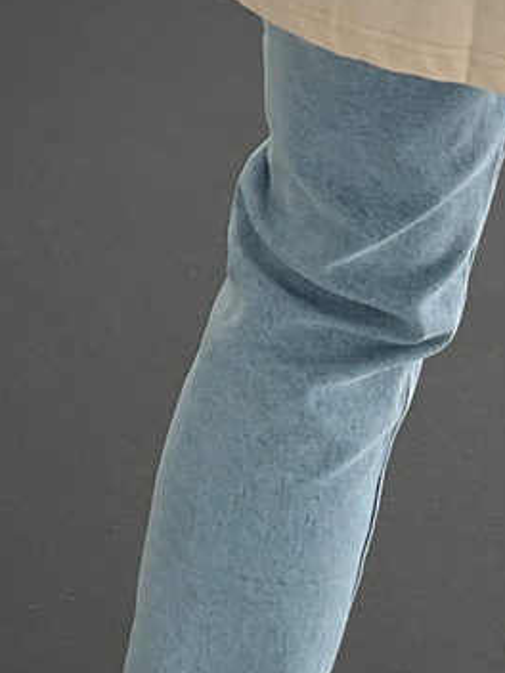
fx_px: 2568
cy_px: -285
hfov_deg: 11.2
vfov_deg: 14.1
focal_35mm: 132
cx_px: 304
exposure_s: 1/180
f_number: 1.8
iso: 16
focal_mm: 3
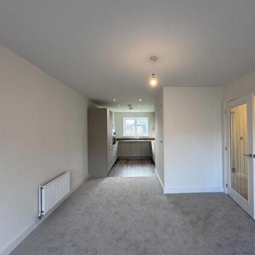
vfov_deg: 84.0
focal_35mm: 17
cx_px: 142
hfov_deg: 83.6
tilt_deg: +1.0
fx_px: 142
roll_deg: +0.7
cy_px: 130
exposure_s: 1/100
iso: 100
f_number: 2.2
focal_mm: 2.22
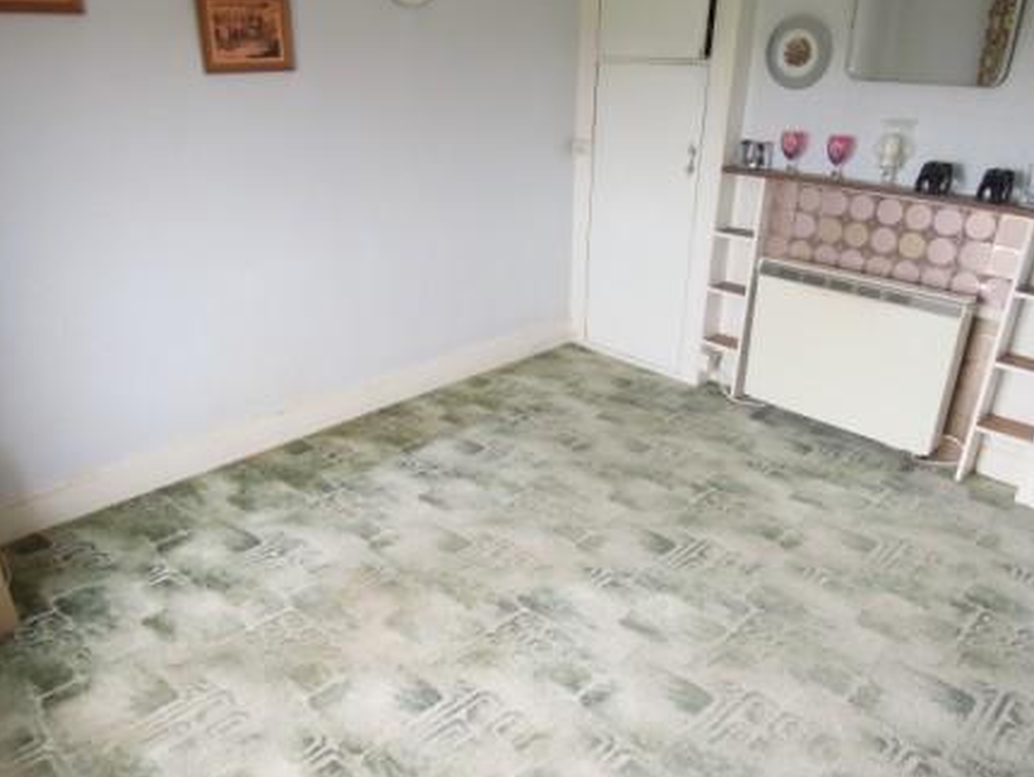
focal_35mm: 25
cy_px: 395
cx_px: 515
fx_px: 747
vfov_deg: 54.9
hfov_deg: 69.4
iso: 160
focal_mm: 4.3
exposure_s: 1/30
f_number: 2.8
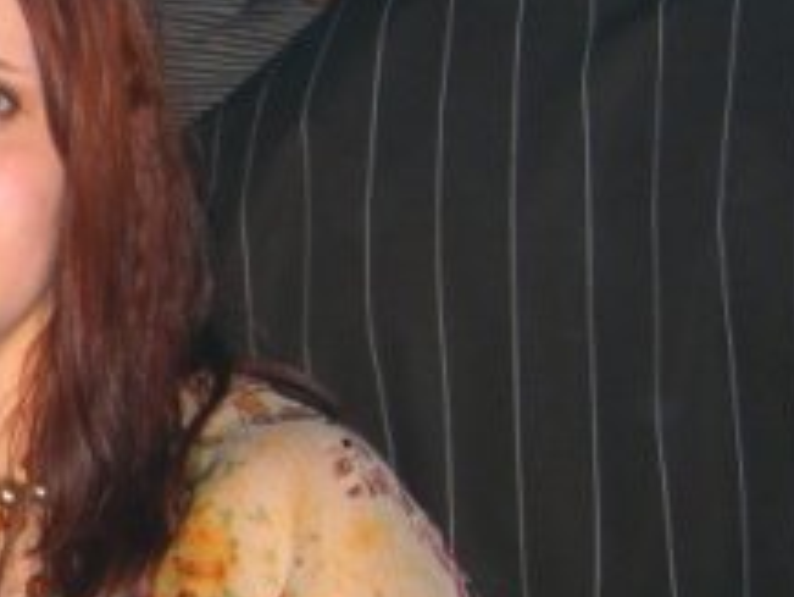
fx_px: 2410
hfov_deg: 17.5
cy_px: 407
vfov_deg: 14.1
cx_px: -260
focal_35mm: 105
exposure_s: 1/60
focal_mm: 7.9
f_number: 2.8
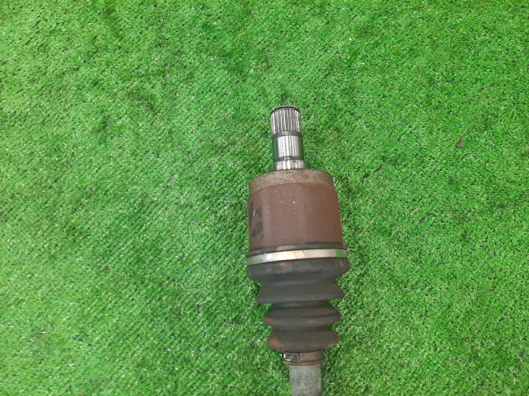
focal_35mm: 25
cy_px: 198
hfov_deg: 69.4
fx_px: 382
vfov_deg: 54.9
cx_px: 264
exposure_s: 1/33
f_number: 2
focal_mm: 4.6
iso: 309
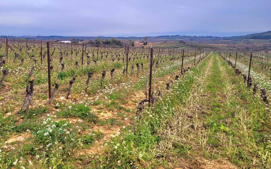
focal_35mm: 32
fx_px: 236
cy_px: 61
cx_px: 120
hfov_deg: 59.5
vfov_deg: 39.1
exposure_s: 1/2000
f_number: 1.8
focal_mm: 5.4
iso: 40
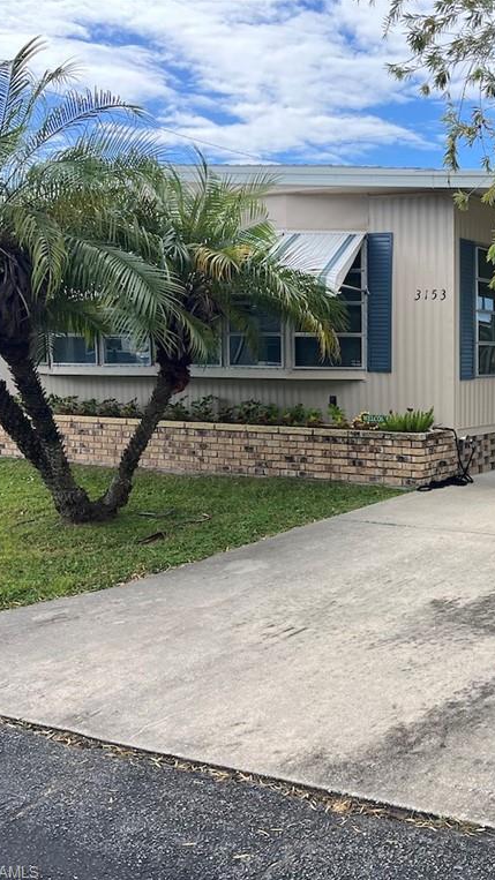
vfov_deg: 52.8
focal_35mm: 38
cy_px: 441
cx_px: 545
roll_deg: -0.1
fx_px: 887
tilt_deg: -5.5
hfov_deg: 28.3
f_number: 1.6
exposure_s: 1/1389
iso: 50
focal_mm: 5.1
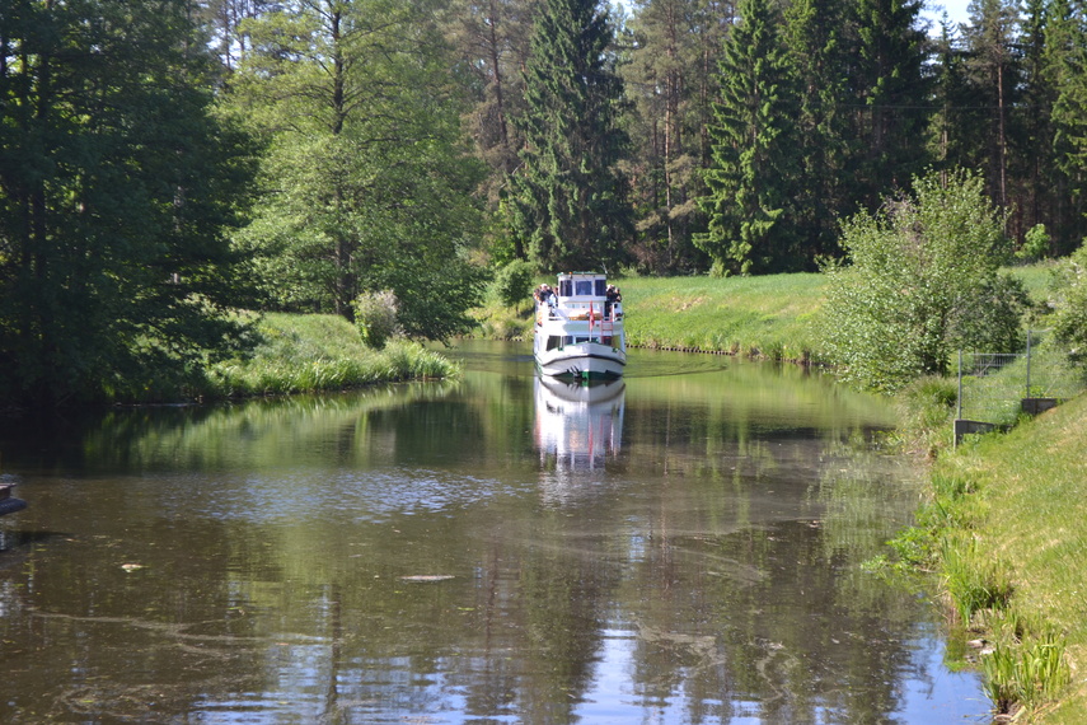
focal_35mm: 82
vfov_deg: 16.6
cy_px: 362
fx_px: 2491
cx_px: 544
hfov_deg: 24.6
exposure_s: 1/125
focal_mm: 55
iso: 100
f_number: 5.6
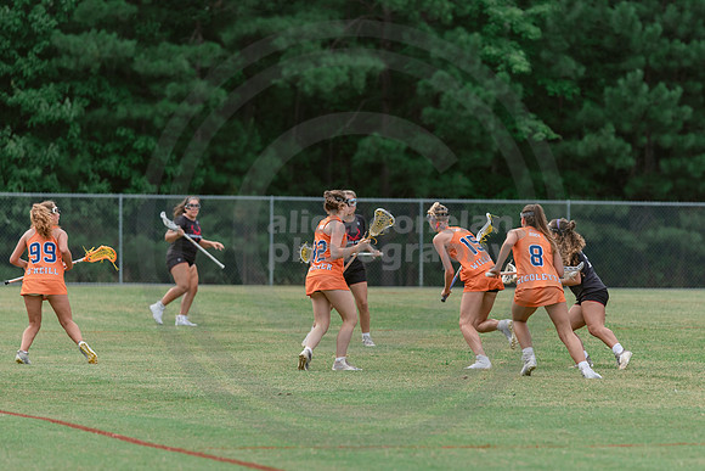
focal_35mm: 269
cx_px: 435
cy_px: 264
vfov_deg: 5.1
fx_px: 5268
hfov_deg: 7.7
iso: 250
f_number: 3.2
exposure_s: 1/640
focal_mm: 200
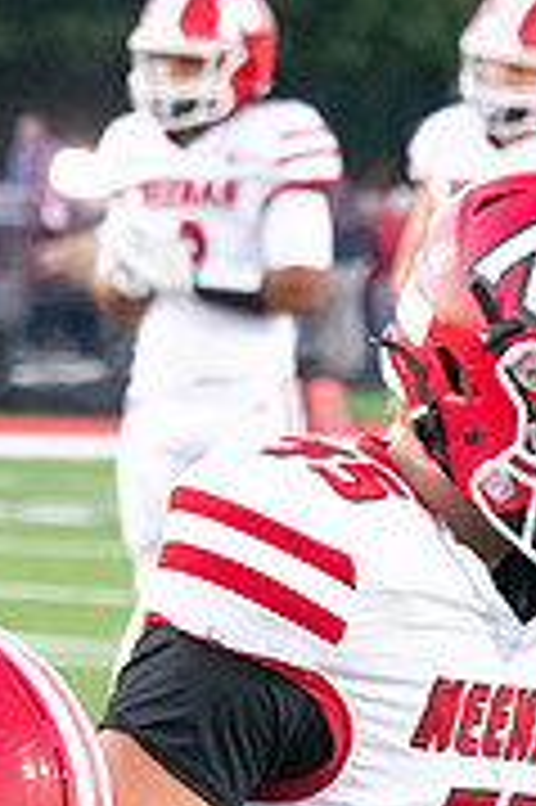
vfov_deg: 4.0
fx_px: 11635
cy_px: 651
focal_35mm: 520
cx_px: 608
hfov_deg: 2.6
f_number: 7.1
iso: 10000
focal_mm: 160
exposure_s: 1/400
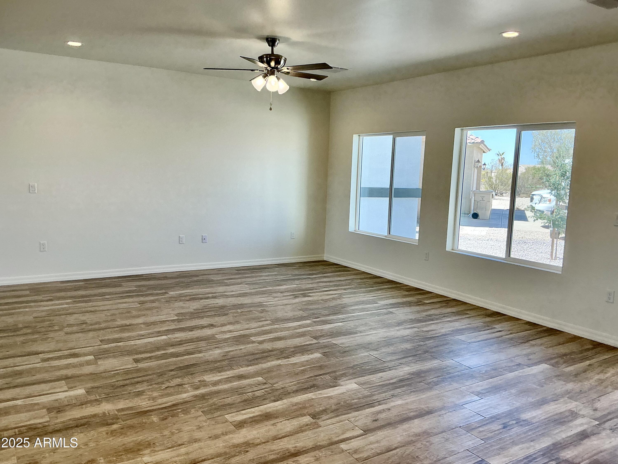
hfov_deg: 63.4
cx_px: 309
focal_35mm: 28
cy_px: 232
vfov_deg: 49.7
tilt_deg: -5.8
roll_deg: -2.4
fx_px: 500
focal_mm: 3
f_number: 1.8
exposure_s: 1/170
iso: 32
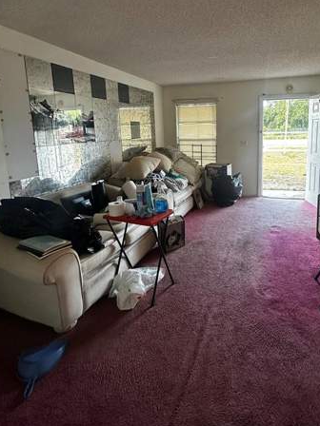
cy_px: 164
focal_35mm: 20
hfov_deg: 64.9
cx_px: 202
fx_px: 247
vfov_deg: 80.4
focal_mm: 2.22
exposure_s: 1/60
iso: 200
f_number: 2.2
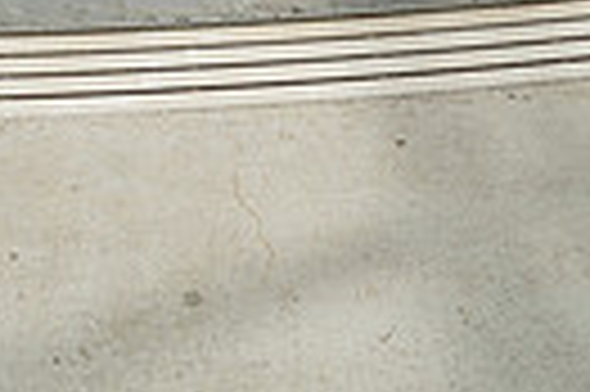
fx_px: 1293
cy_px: -541
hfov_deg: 25.4
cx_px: 153
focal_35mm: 79
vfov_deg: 13.1
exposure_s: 1/250
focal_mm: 23
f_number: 5.6
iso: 640
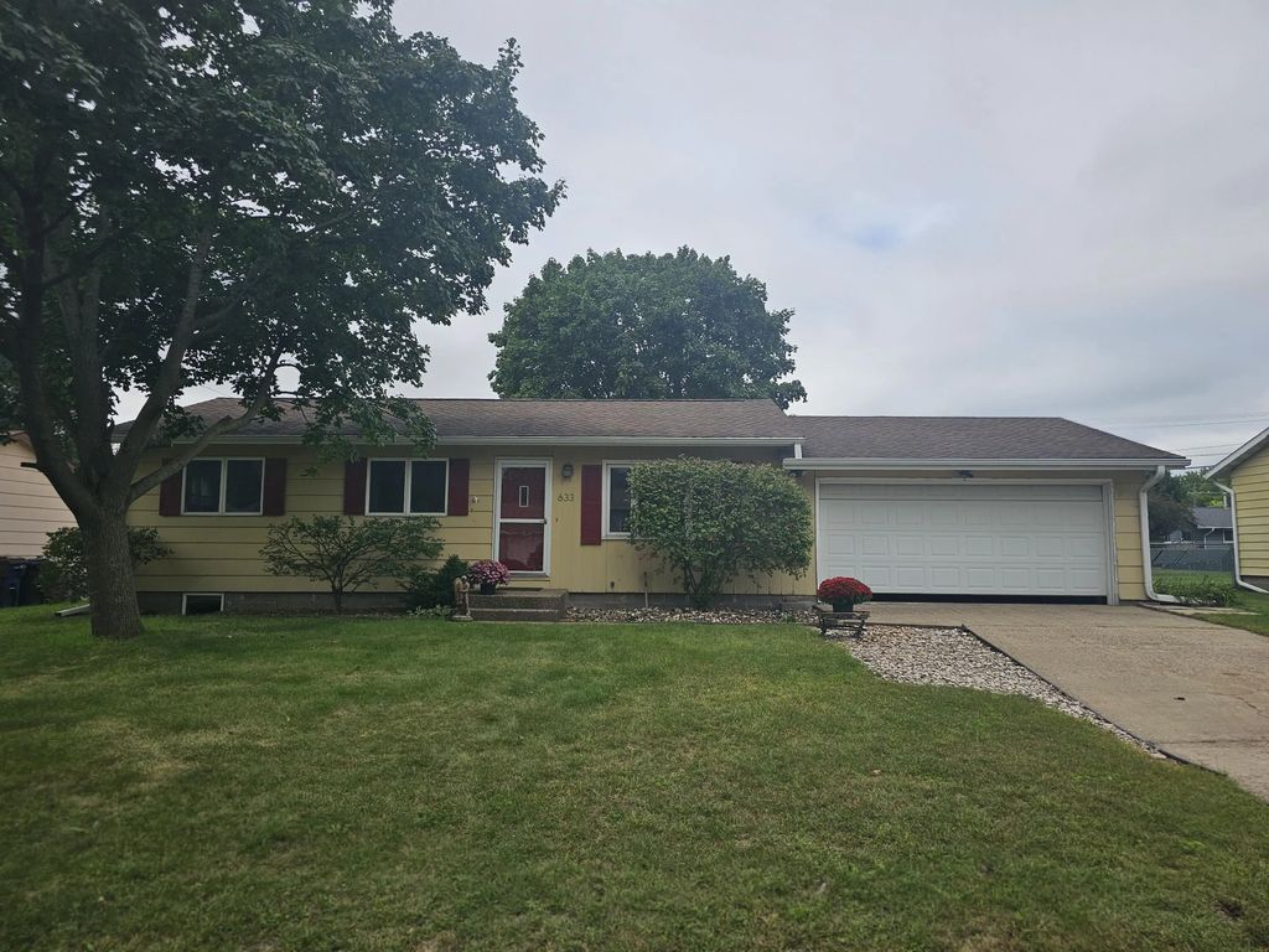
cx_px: 634
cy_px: 476
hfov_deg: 73.9
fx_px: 843
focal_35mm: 23
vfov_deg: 58.9
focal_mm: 6.3
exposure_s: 1/960
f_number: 1.7
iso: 10
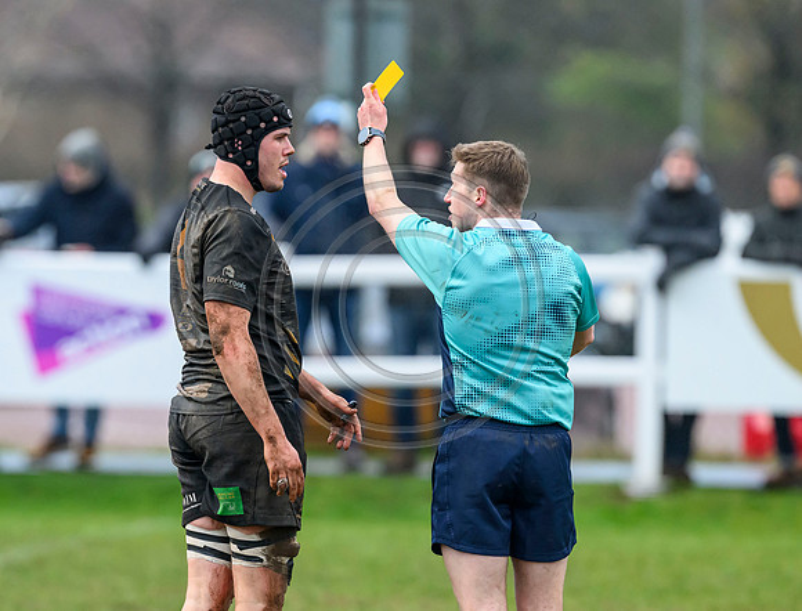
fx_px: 13919
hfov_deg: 3.3
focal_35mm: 597
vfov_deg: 2.5
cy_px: 379
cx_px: 285
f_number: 4
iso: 3200
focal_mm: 400
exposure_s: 1/2000
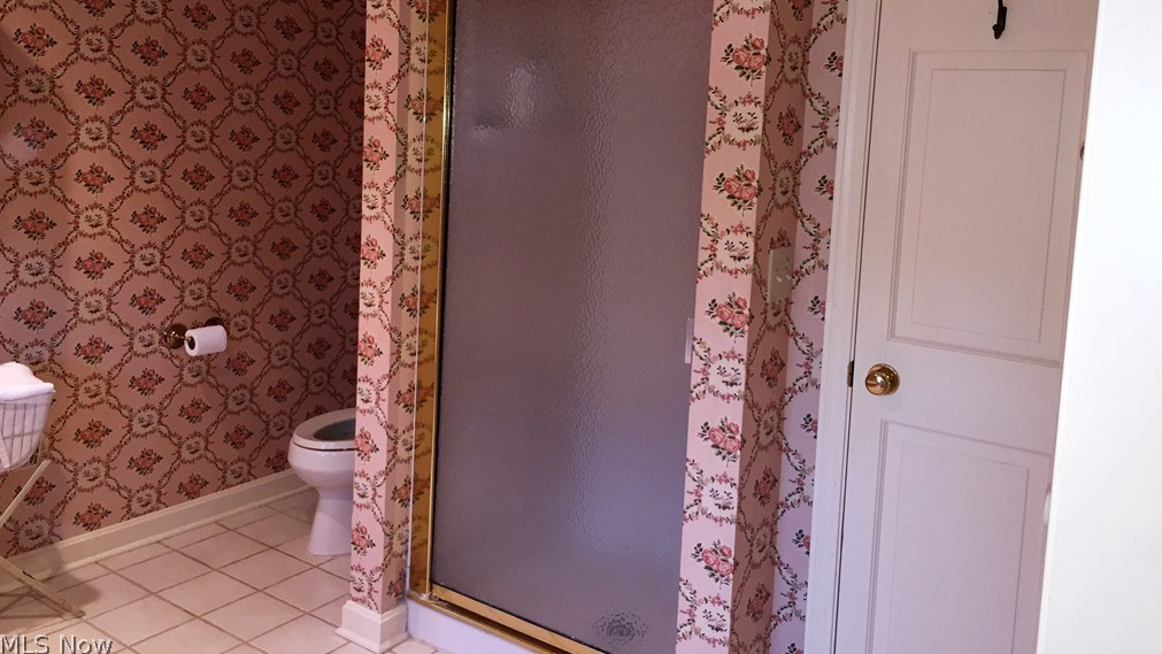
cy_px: 222
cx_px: 580
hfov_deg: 61.0
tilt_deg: -6.2
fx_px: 986
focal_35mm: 32
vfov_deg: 36.3
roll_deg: -3.7
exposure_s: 1/24
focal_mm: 4.15
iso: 100
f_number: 2.2
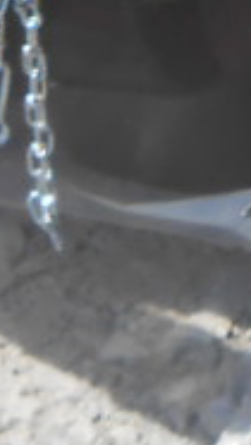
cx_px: 249
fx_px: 4862
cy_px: -182
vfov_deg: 5.2
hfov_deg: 3.0
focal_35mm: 412
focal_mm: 7.8
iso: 80
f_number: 4.5
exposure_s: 1/400
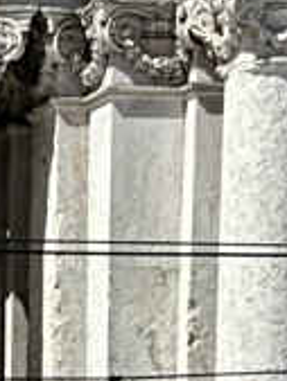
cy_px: -866
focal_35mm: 582
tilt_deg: +18.3
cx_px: 965
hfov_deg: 2.5
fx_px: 6426
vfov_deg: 3.3
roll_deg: +2.7
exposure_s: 1/1220
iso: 32
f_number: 2.8
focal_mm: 9
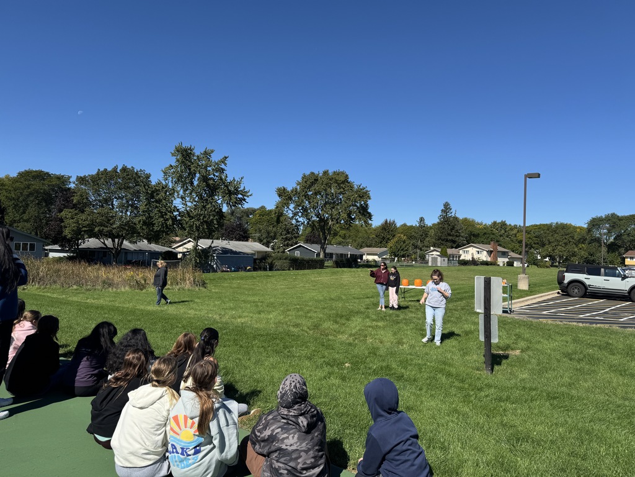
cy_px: 238
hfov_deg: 71.6
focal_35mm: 24
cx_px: 318
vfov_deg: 56.8
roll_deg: -2.4
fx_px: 440
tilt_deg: +1.5
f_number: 1.78
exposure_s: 1/4608
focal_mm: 6.76
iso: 80
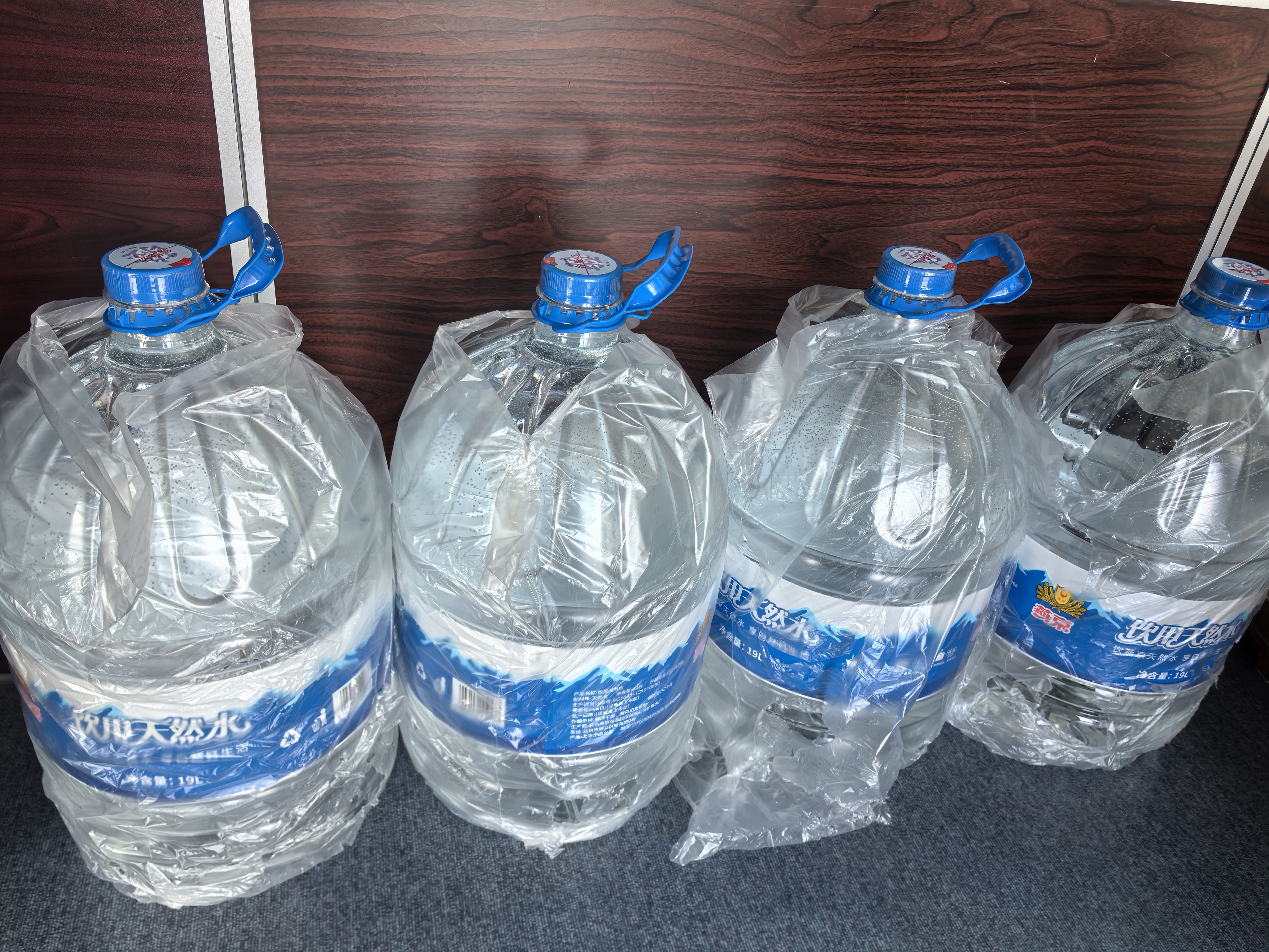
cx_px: 634
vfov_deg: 51.4
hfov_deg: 65.3
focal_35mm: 27
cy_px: 476
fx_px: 990
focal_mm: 5.75
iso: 125
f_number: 2
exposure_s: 1/100
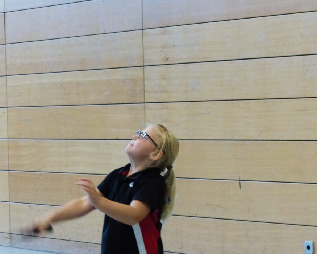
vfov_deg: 9.7
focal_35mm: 160
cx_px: 142
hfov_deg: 12.1
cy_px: 129
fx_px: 1501
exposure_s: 1/125
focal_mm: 25.2
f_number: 4
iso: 1600
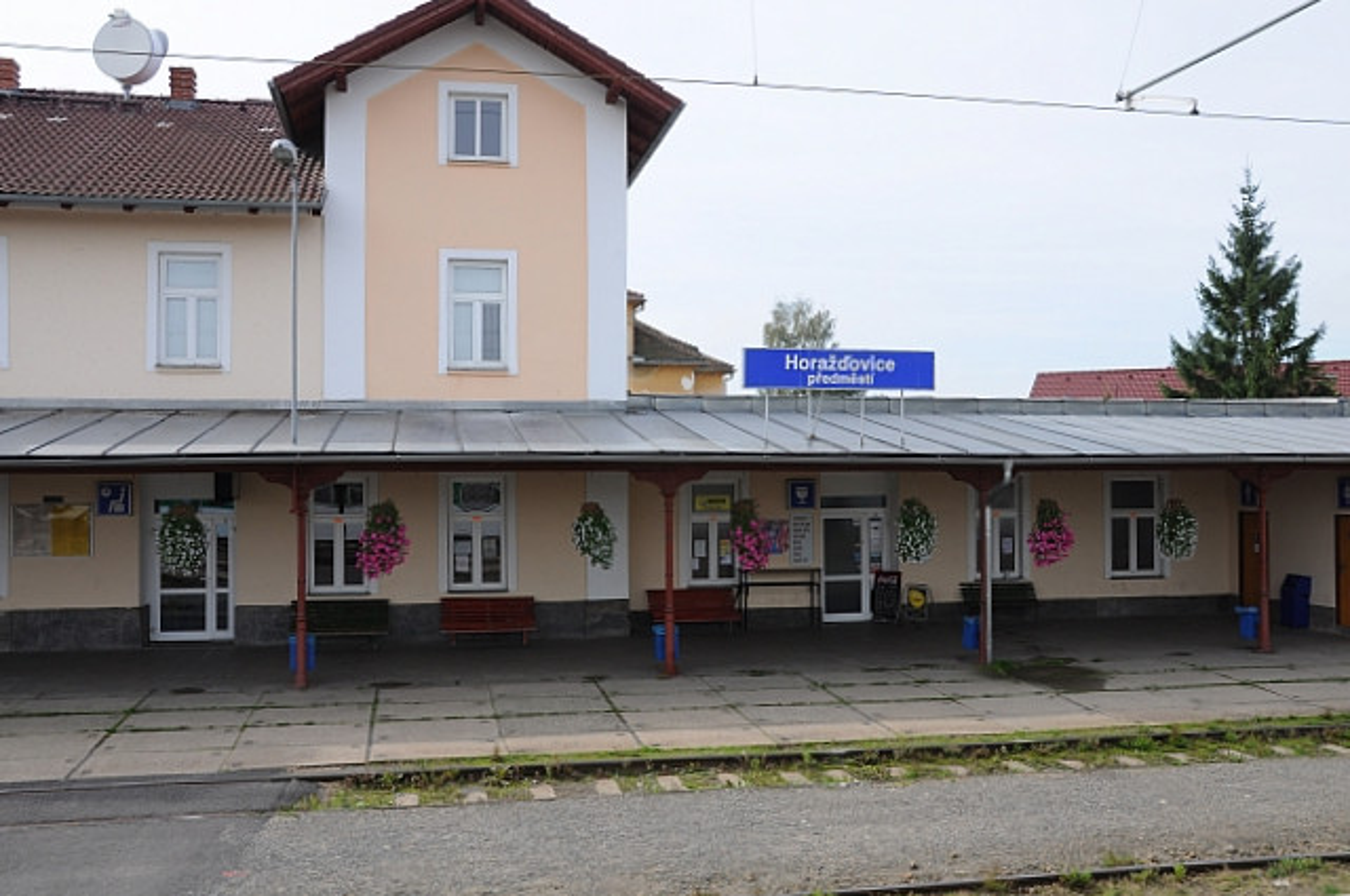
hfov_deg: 57.3
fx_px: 1236
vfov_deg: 39.9
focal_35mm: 33
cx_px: 675
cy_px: 448
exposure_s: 1/250
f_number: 8
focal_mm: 22
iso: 200
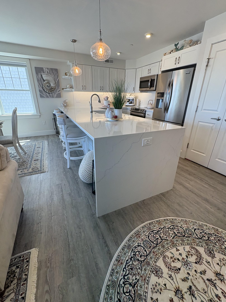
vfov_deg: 98.2
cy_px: 148
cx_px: 112
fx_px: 131
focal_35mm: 15
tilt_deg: -20.3
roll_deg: +0.6
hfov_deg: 81.8
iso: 125
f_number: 2.2
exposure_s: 1/120
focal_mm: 2.22
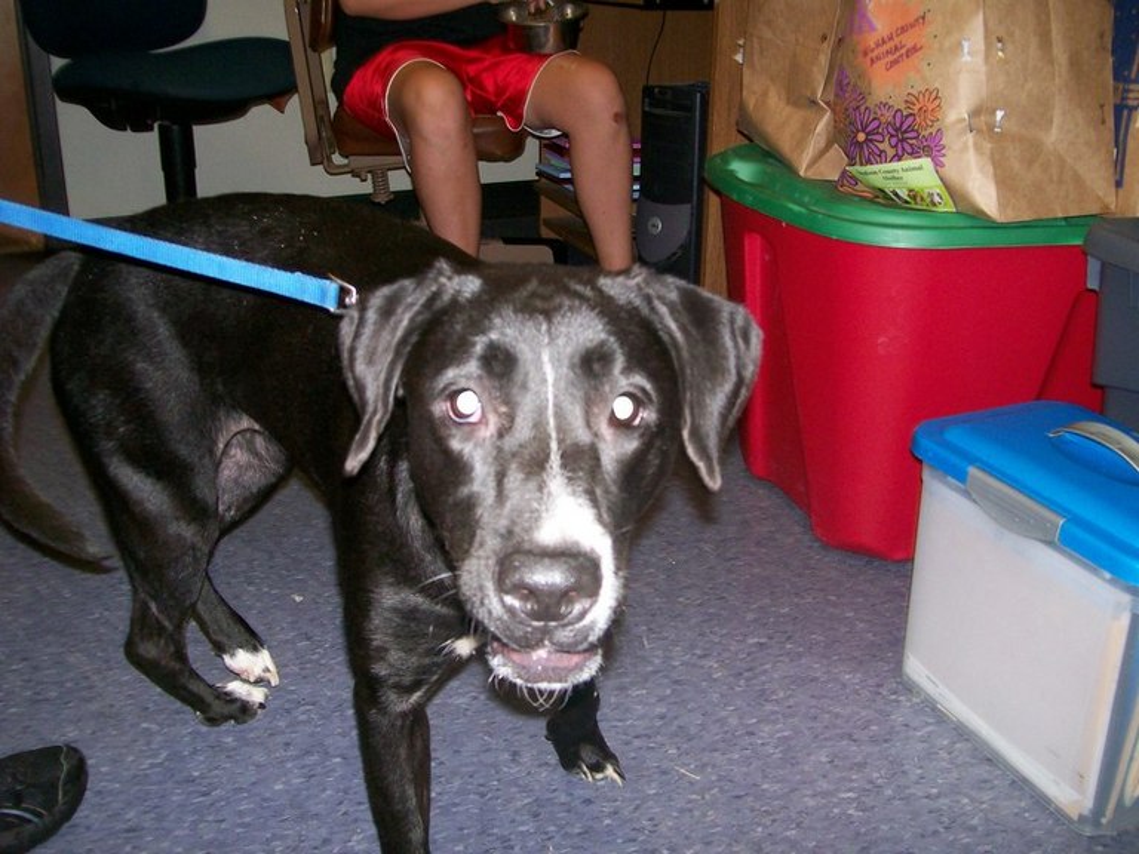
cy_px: 427
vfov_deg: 39.7
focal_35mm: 36
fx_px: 1185
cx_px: 570
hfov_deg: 51.4
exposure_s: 1/64
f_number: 2.7
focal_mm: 6
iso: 140
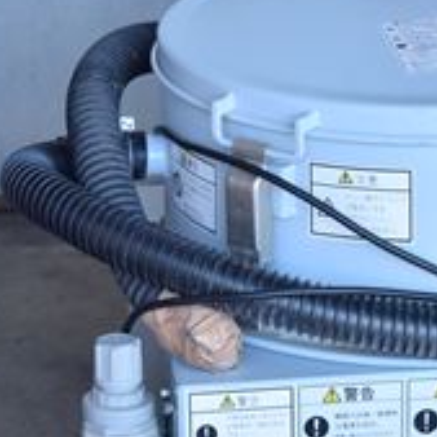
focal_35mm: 207
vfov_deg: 8.4
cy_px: 396
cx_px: 445
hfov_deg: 8.4
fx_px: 2960
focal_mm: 55
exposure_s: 1/400
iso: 1250
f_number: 6.3
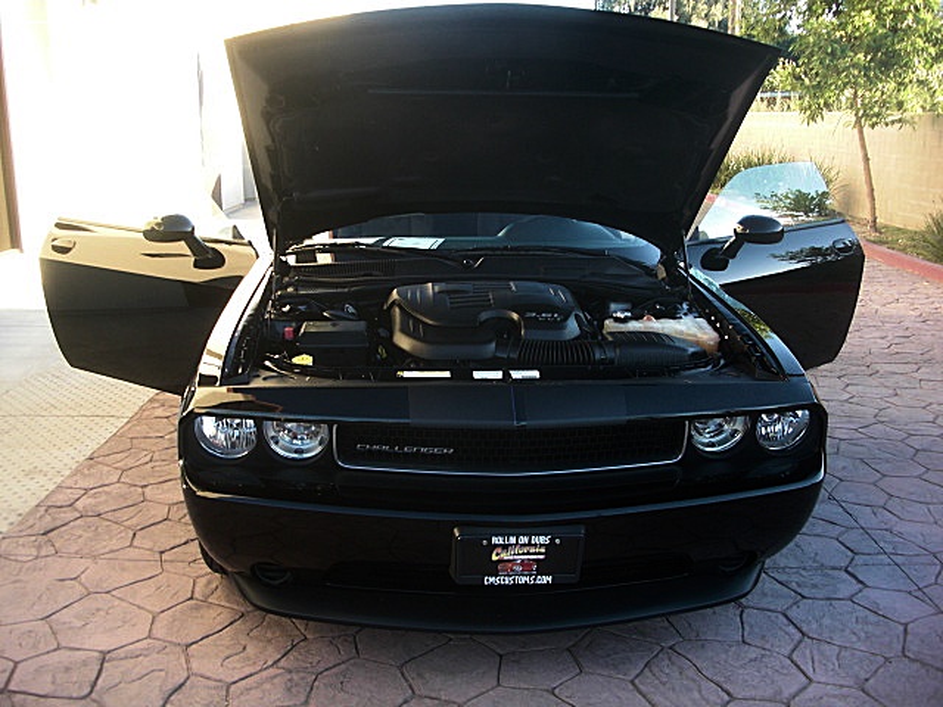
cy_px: 354
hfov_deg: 51.4
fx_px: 981
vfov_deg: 39.7
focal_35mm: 36
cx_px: 472
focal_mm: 6.3
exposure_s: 1/100
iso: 100
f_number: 2.8
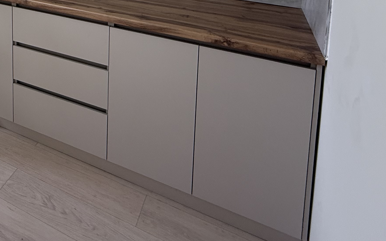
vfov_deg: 29.5
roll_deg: -0.7
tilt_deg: -5.6
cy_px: -77
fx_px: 358
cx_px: 45
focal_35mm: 34
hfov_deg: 50.8
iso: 100
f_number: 2.2
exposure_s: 1/99
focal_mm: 2.22
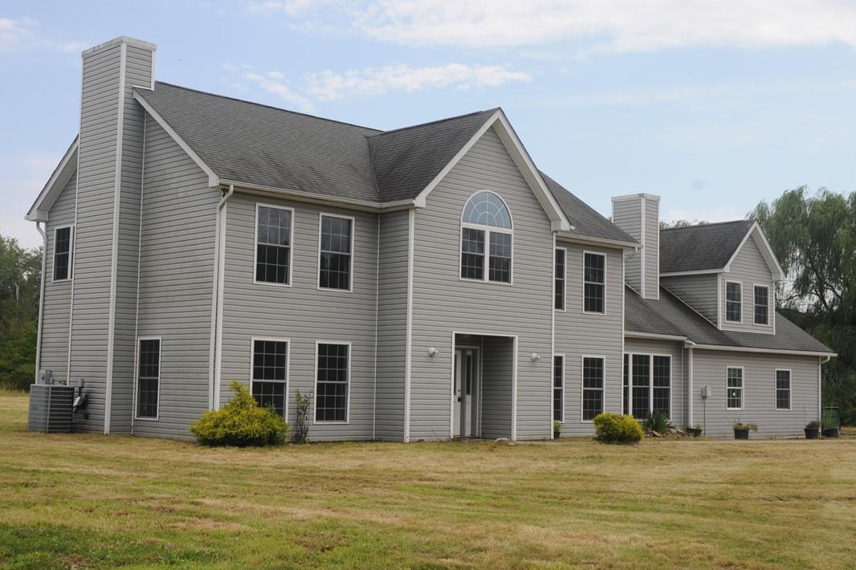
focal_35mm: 52
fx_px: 1236
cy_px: 285
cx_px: 424
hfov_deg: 38.2
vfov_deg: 26.0
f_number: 9
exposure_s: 1/320
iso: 200
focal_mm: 34
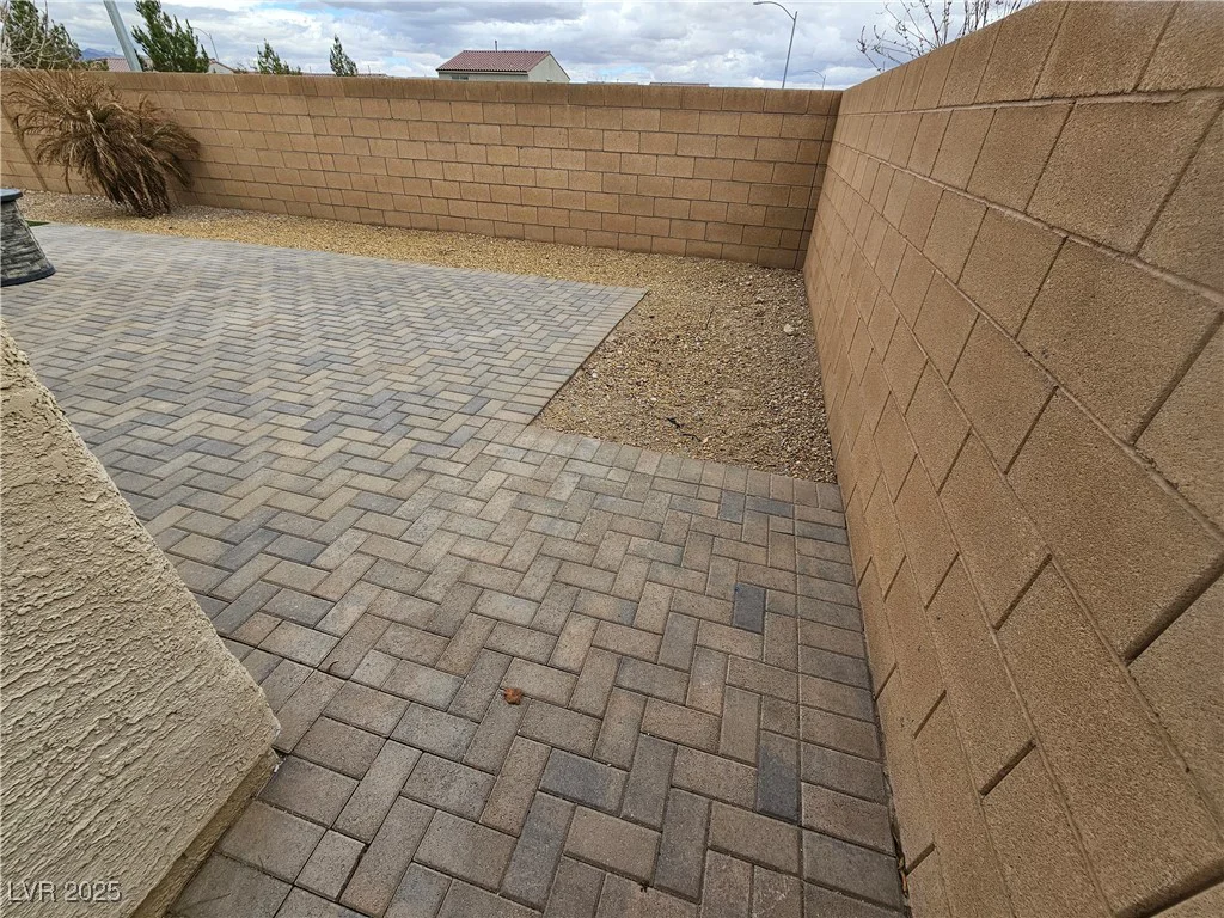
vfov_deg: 89.9
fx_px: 460
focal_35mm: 13
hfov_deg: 106.2
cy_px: 459
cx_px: 612
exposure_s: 1/1387
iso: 50
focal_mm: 2.2
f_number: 2.2
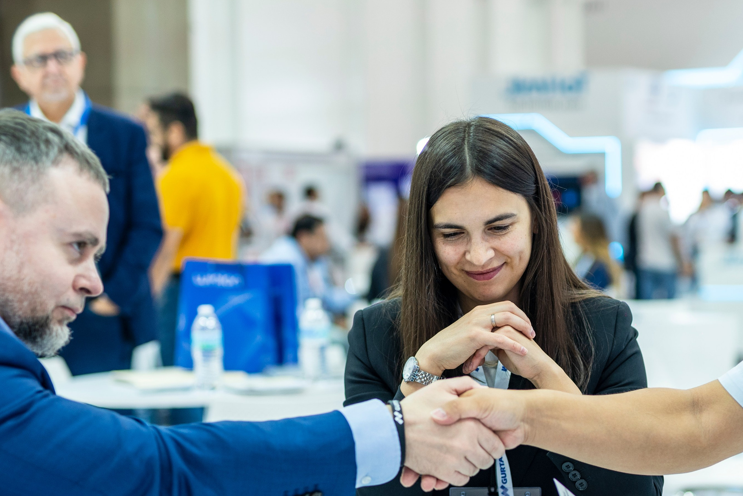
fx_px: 1796
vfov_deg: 15.7
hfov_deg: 23.3
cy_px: 361
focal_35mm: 87
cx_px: 433
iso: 320
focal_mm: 50
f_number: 2
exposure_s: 1/160
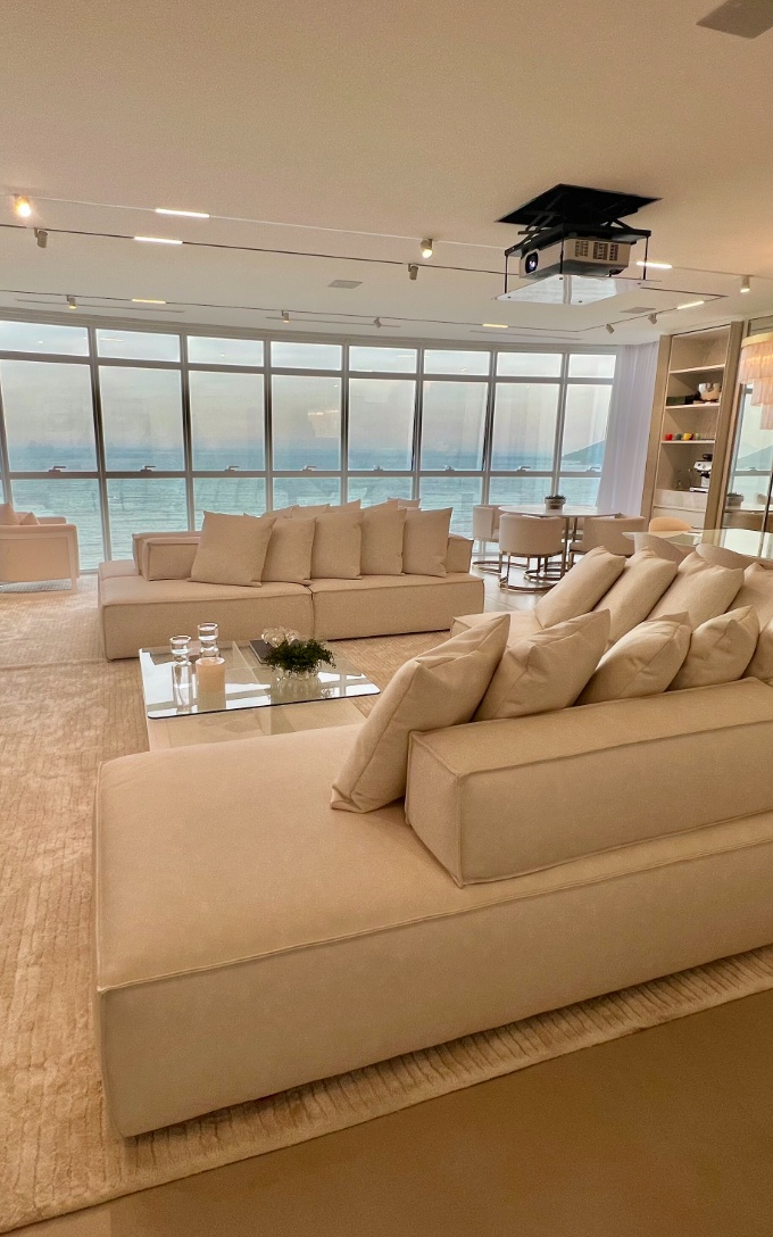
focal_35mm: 19
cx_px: 342
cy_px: 615
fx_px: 640
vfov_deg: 88.0
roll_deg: -1.1
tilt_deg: -15.0
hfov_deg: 62.0
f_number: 1.8
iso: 32
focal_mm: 1.57
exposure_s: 1/124
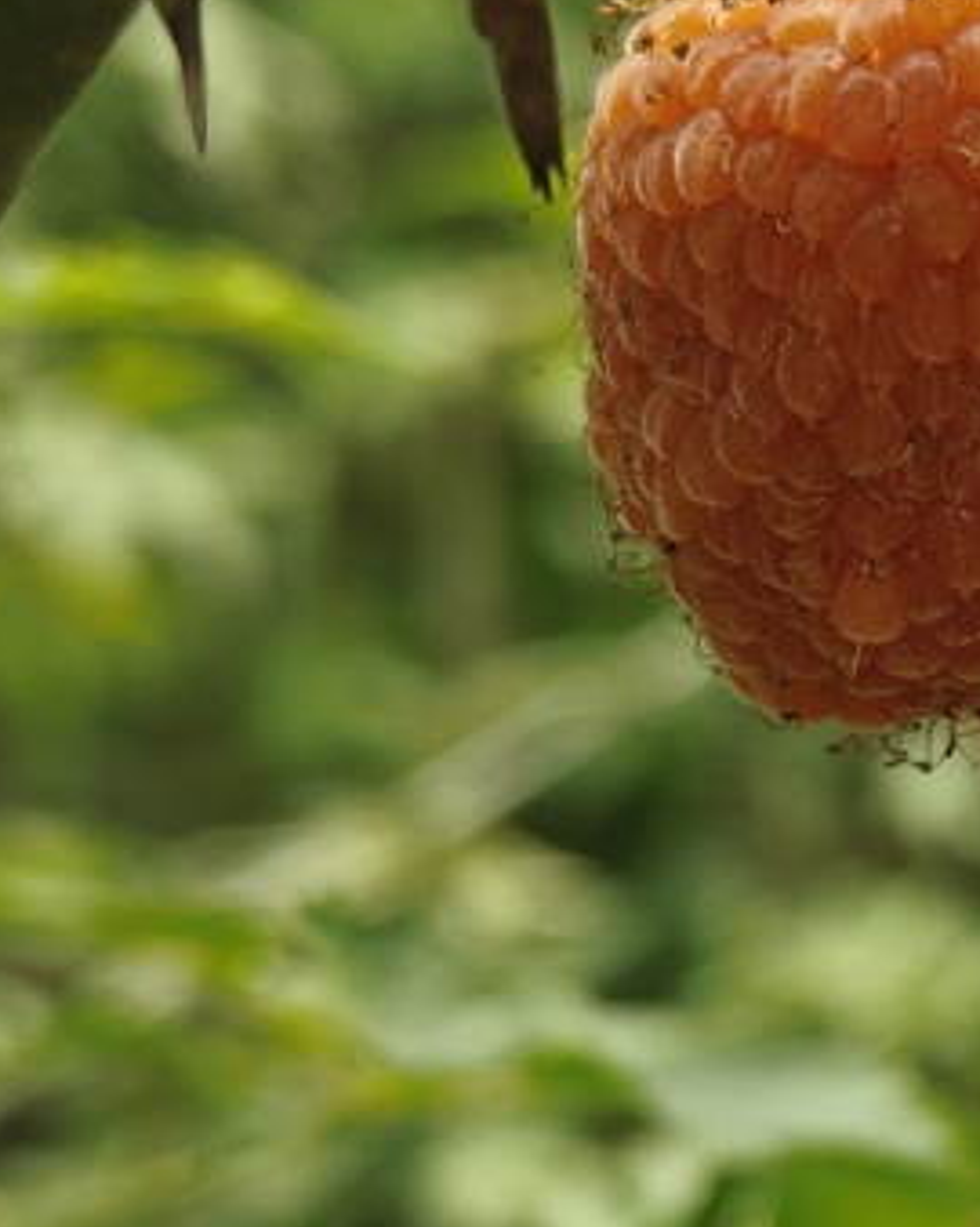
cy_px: 695
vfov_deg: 25.7
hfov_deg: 19.4
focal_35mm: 74
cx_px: 1198
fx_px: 2685
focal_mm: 5.59
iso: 50
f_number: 1.8
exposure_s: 1/531
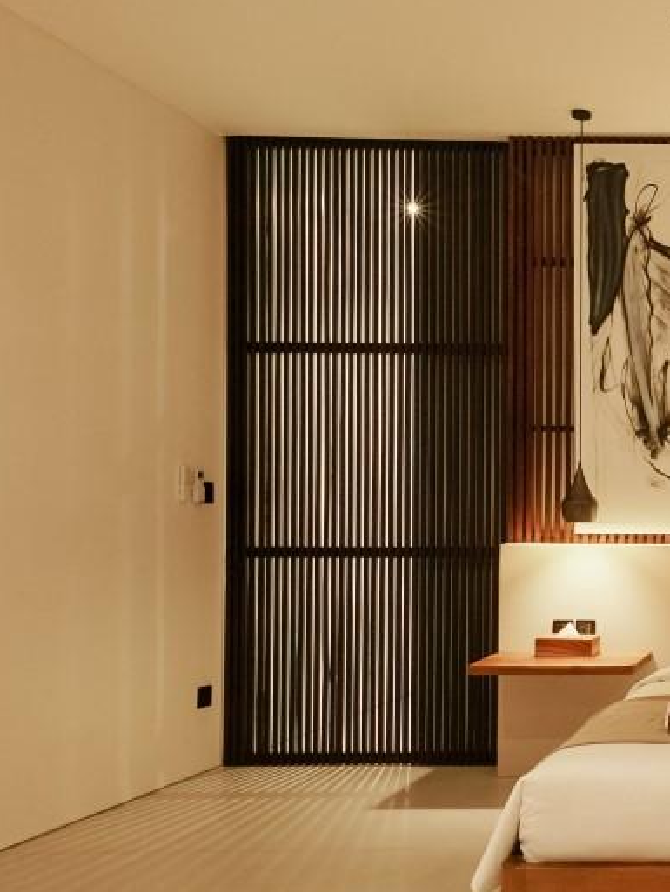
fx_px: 1058
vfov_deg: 45.6
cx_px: 928
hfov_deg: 27.6
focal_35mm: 41
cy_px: 522
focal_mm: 19
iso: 320
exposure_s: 1
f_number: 14
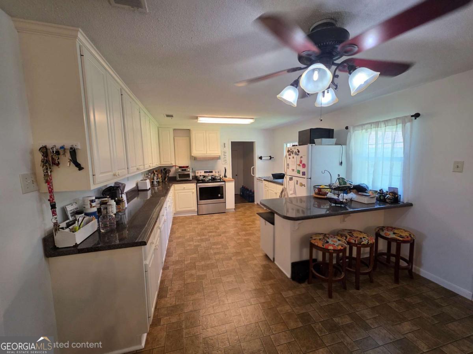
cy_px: 177
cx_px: 236
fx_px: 178
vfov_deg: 89.9
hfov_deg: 106.2
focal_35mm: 13
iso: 200
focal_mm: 2.2
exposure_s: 1/120
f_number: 1.9
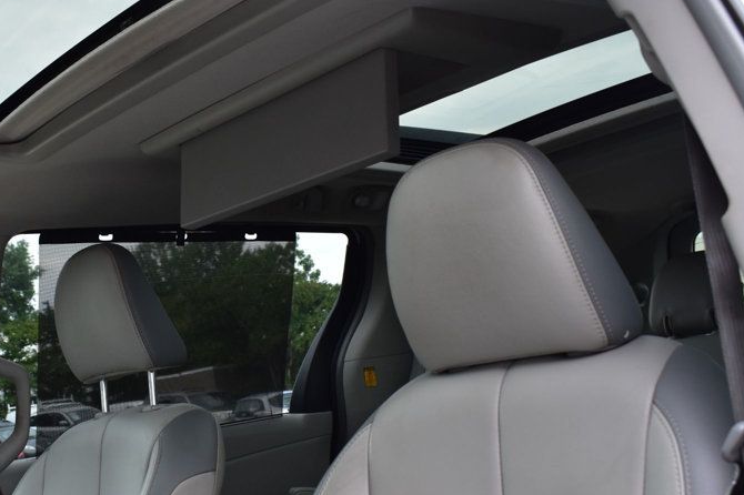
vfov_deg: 25.5
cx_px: 213
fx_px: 1090
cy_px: 325
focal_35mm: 53
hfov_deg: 37.0
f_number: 7.1
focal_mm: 23
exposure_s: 1/40
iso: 400
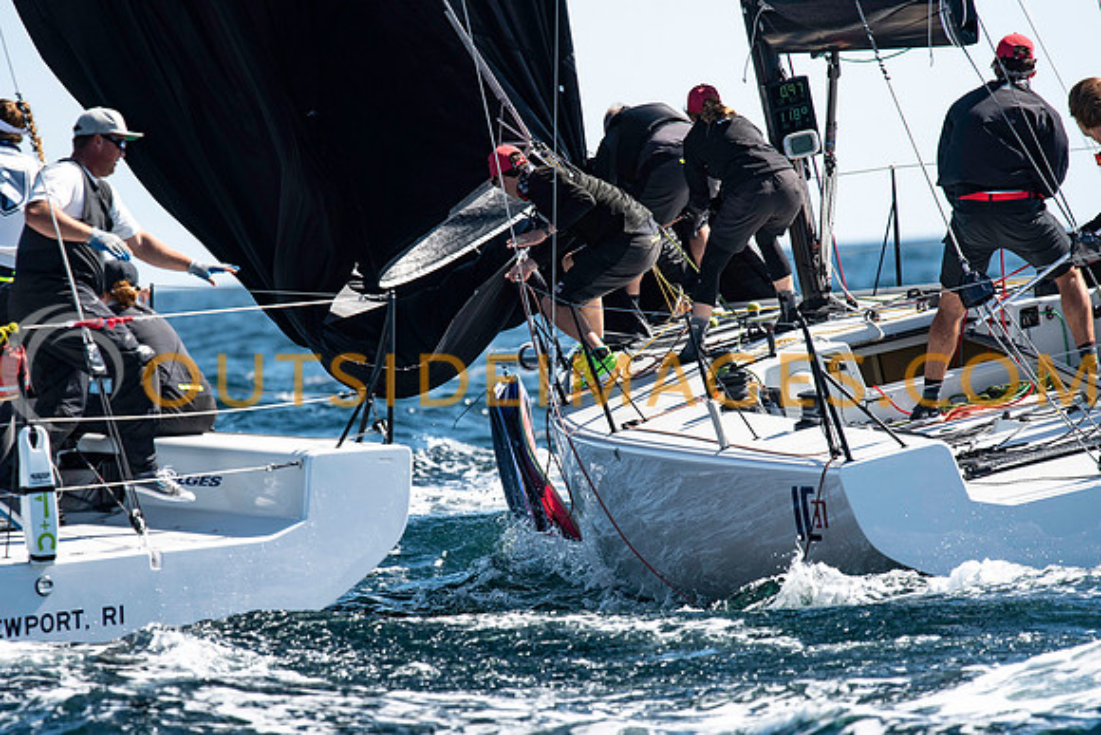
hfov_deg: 4.6
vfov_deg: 3.1
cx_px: 550
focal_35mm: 450
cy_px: 368
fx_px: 13765
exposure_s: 1/1600
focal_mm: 300
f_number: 5
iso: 320
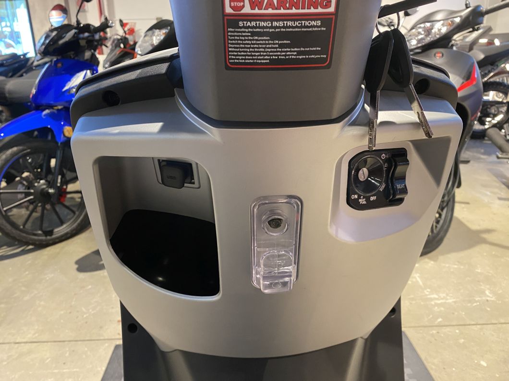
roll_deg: +1.8
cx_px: 254
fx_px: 382
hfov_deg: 67.3
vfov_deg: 53.1
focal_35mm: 26
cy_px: 190
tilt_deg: -17.2
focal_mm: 4.25
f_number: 1.8
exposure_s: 1/50
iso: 400
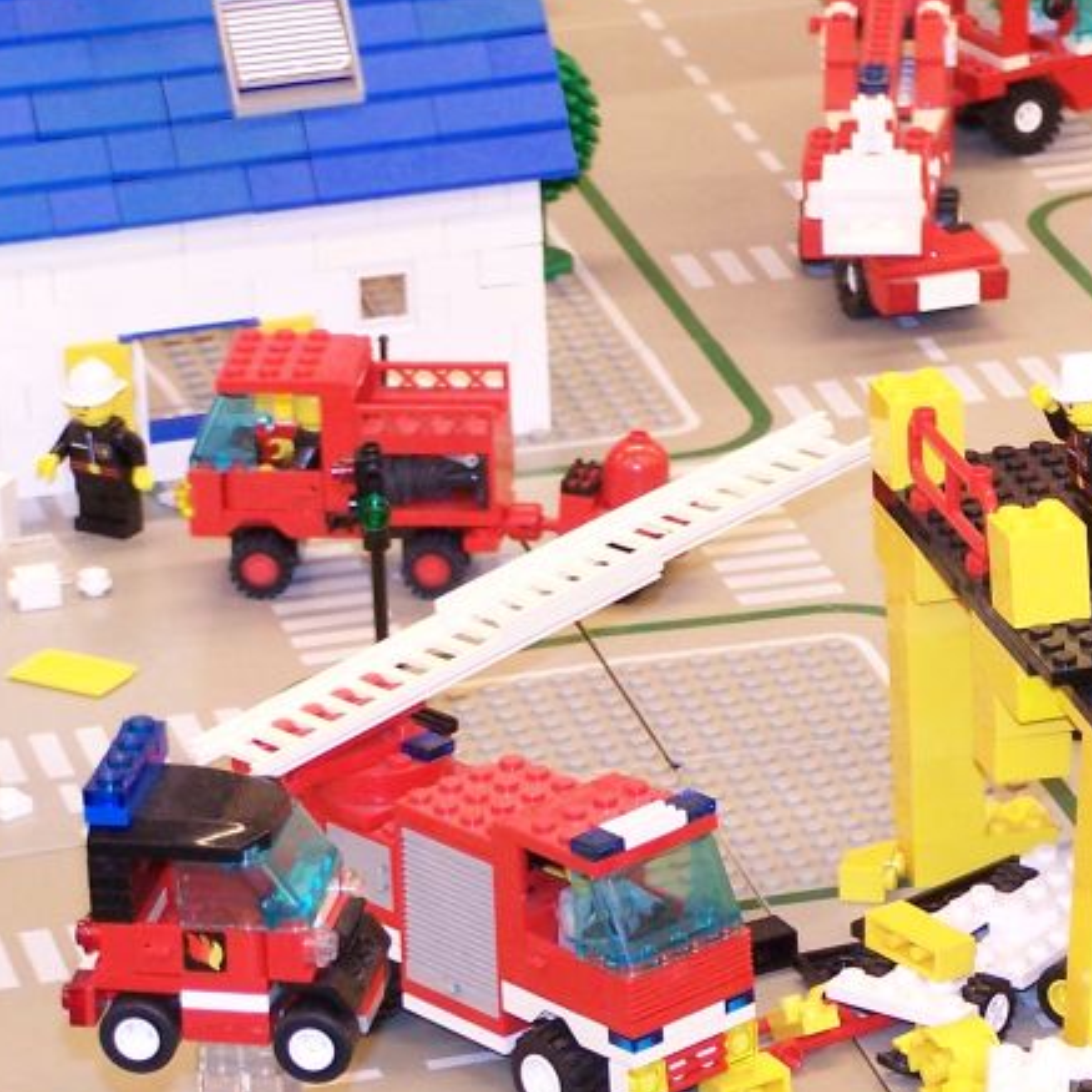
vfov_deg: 8.1
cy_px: 808
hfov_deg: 8.0
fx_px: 7745
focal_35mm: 217
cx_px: 1249
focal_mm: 17.5
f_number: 3.2
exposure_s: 1/6
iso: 140
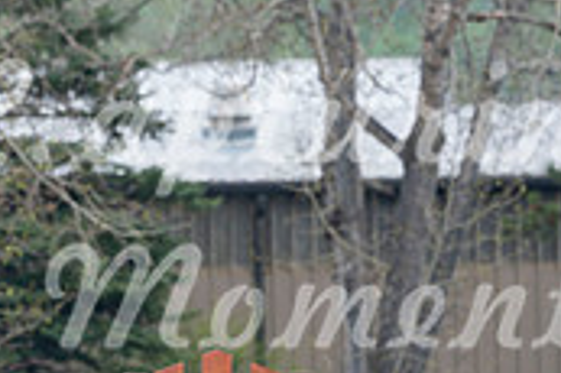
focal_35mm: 870
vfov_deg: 1.6
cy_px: 313
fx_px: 13544
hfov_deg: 2.4
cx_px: -269
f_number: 5.6
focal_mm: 259
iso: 200
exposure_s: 1/320
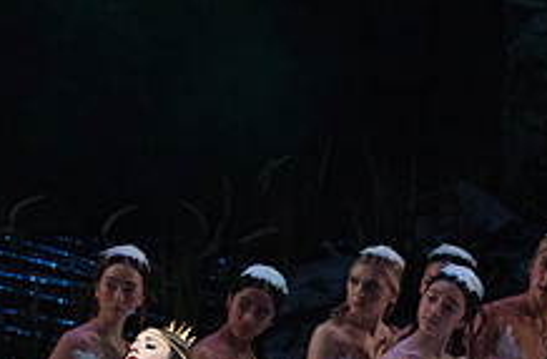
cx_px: -19
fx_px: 13108
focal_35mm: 867
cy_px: 416
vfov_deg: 1.6
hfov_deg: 2.4
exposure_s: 1/250
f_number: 5.6
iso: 8000
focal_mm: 291
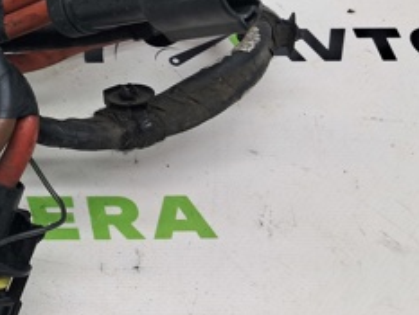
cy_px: 17
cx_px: -147
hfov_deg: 23.0
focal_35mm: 74
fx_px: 896
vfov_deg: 19.5
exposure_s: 1/50
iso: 50
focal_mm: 4
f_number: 1.8
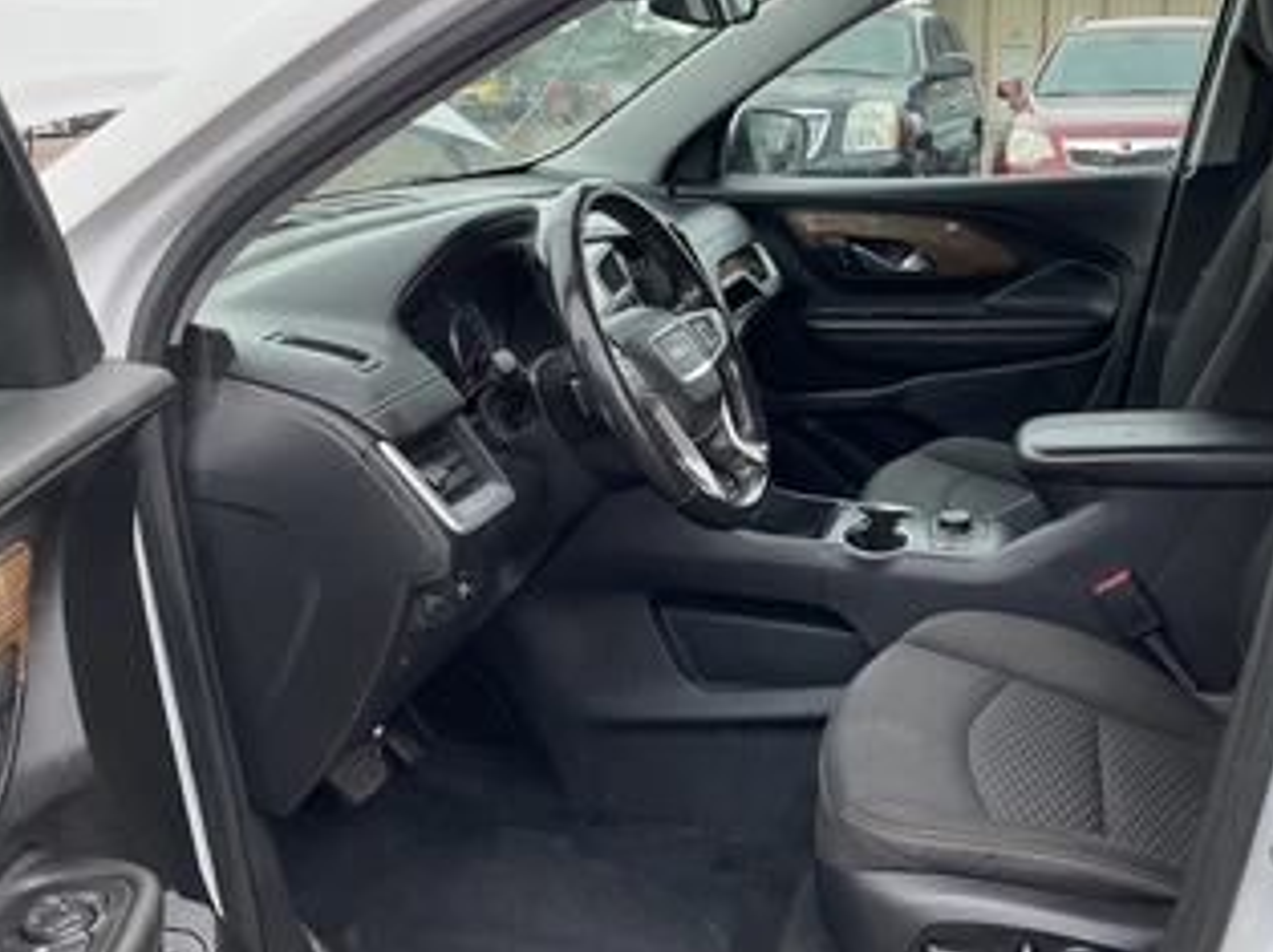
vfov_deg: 38.6
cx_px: 774
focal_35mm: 37
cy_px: 494
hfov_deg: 49.8
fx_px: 1360
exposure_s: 1/231
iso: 20
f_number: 1.8
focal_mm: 3
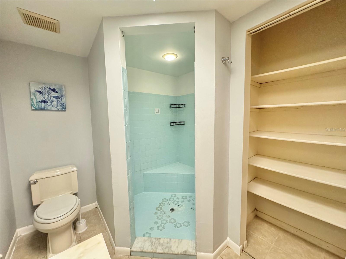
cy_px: 130
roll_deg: +1.2
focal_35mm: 14
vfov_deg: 85.7
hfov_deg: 102.1
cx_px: 173
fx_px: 140
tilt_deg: -4.8
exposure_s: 1/60
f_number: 2.2
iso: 320
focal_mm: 2.22
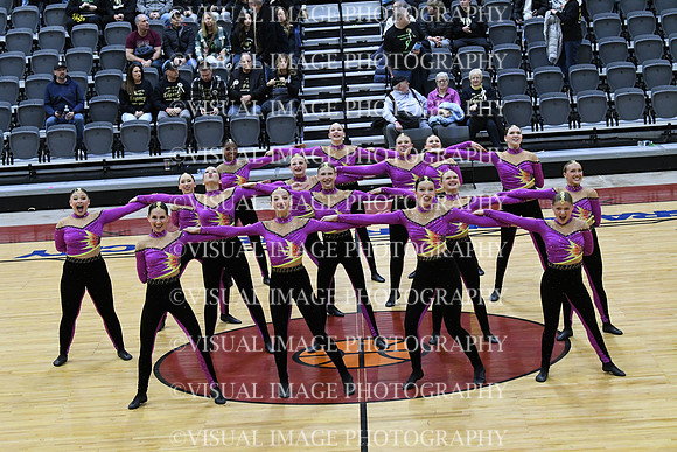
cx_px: 338
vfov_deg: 13.0
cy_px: 226
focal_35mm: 105
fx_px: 1975
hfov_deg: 19.5
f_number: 4
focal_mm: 70
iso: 5000
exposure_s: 1/400
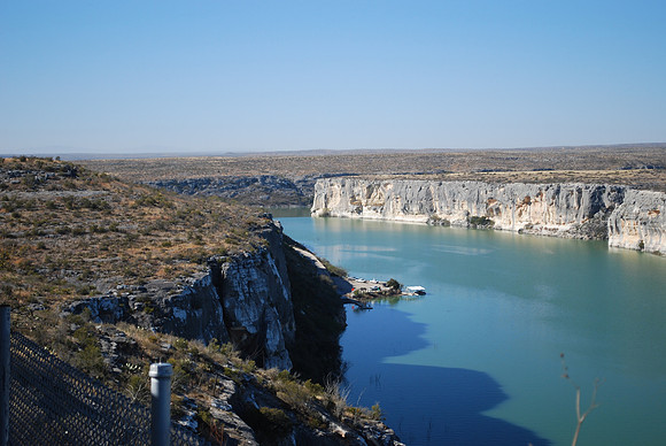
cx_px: 333
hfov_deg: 24.6
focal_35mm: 82
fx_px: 1528
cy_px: 223
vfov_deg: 16.6
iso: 140
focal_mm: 55
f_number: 5.6
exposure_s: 1/125
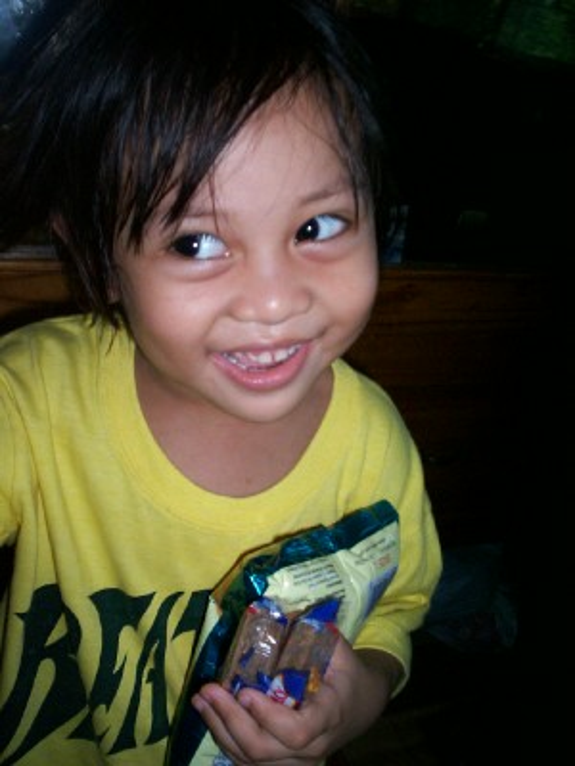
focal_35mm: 36
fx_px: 797
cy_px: 383
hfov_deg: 39.7
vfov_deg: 51.4
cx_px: 288
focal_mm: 5.9
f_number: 4.5
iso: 140
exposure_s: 1/64
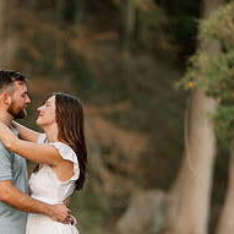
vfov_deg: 3.4
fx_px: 3954
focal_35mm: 517
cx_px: 15
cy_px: 228
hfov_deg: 3.4
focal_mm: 200
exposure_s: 1/160
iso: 320
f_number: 2.8
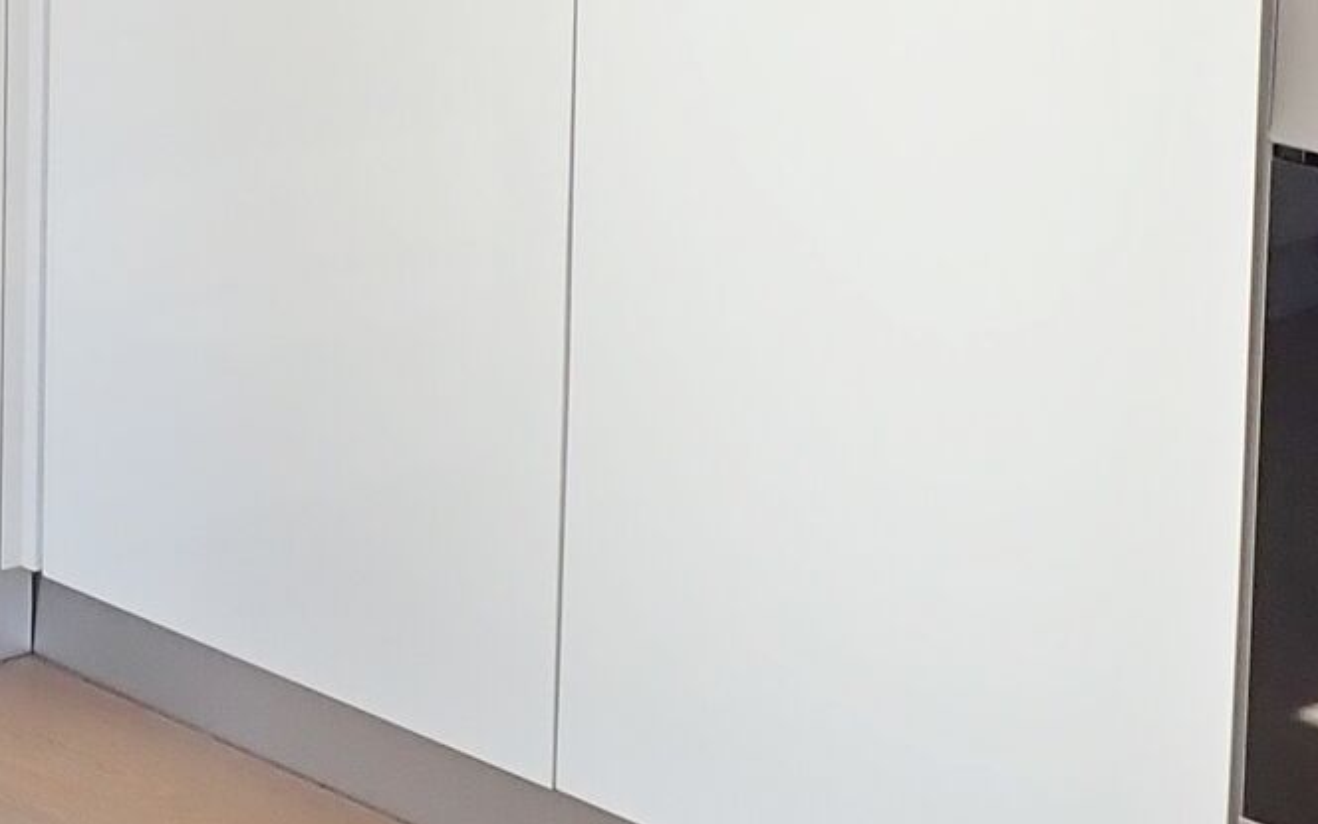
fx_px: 4813
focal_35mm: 134
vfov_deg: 9.5
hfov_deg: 15.5
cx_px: 191
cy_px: -395
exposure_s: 1/80
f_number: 3.2
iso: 100
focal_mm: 5.5
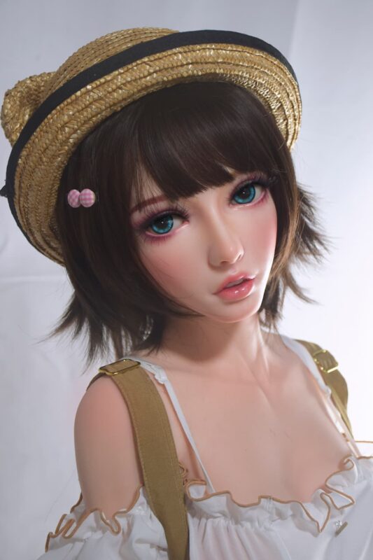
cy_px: 280
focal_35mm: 57
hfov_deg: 23.8
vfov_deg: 35.1
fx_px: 886
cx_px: 186
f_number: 5
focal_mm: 38
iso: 400
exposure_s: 1/100
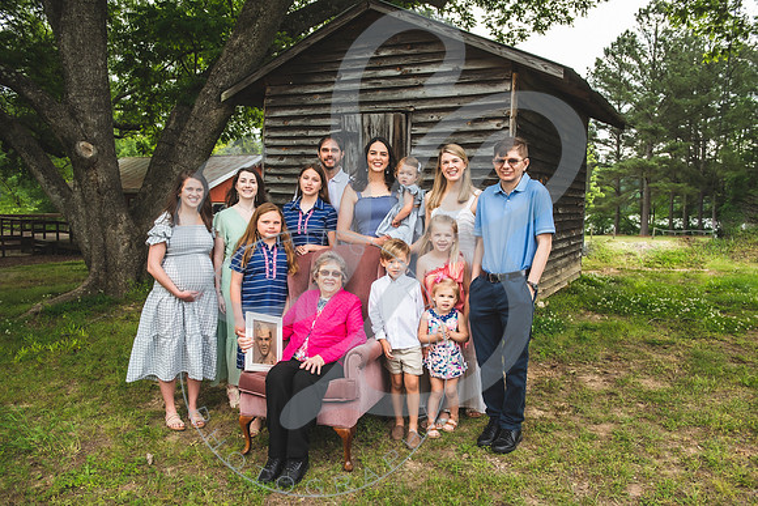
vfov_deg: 45.0
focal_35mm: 29
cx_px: 379
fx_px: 611
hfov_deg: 63.6
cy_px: 253
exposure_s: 1/200
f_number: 5.6
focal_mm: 29
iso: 160
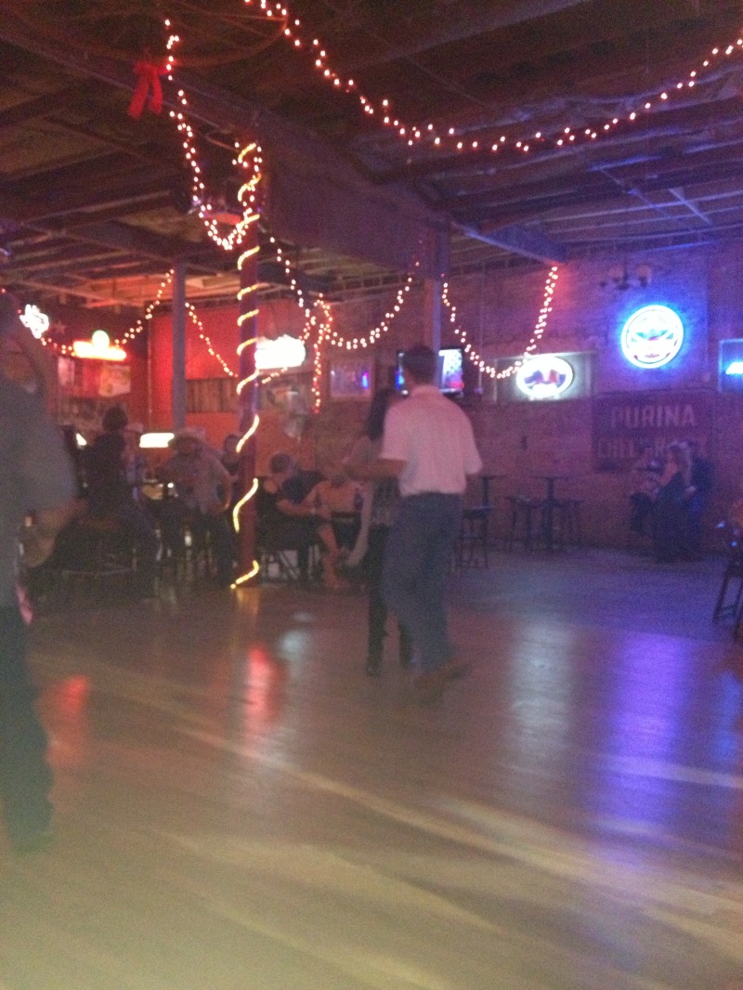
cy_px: 495
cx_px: 372
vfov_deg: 52.6
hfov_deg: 40.7
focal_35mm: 35
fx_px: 1001
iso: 800
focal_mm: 4.28
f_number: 2.4
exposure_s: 1/16
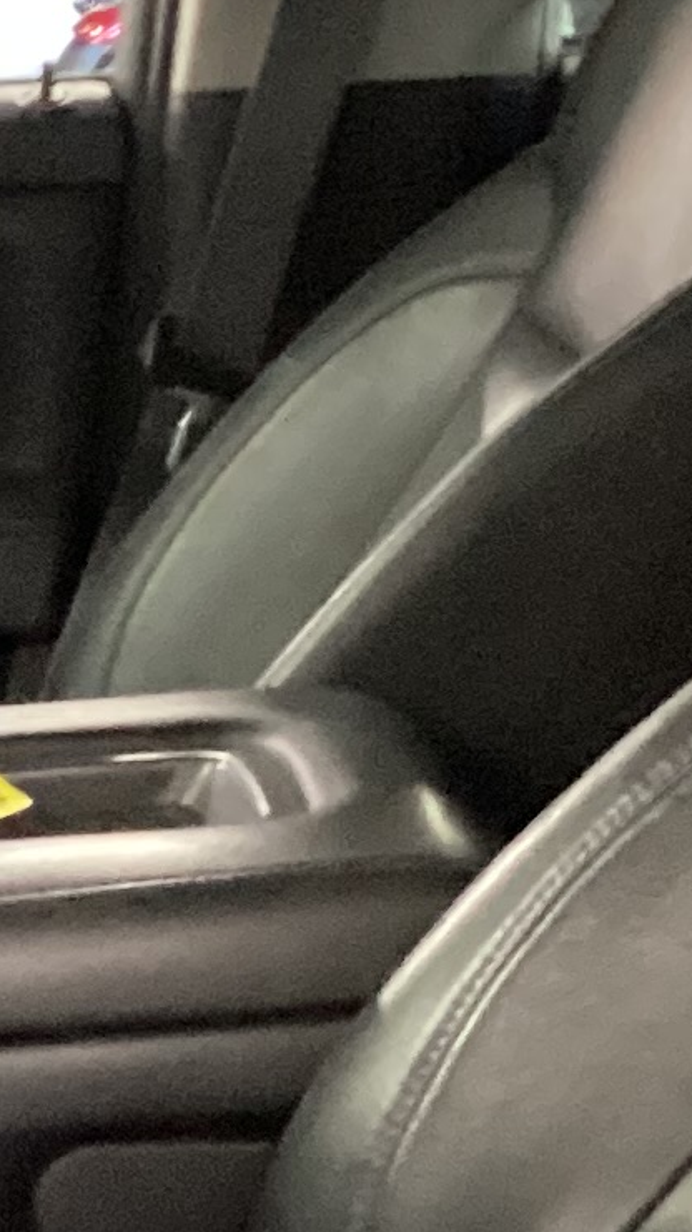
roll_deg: -0.3
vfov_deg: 14.3
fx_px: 4863
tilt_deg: -16.0
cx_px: -694
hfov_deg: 7.8
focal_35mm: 149
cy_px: 1117
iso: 640
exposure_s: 1/24
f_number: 2.4
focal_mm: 3.3
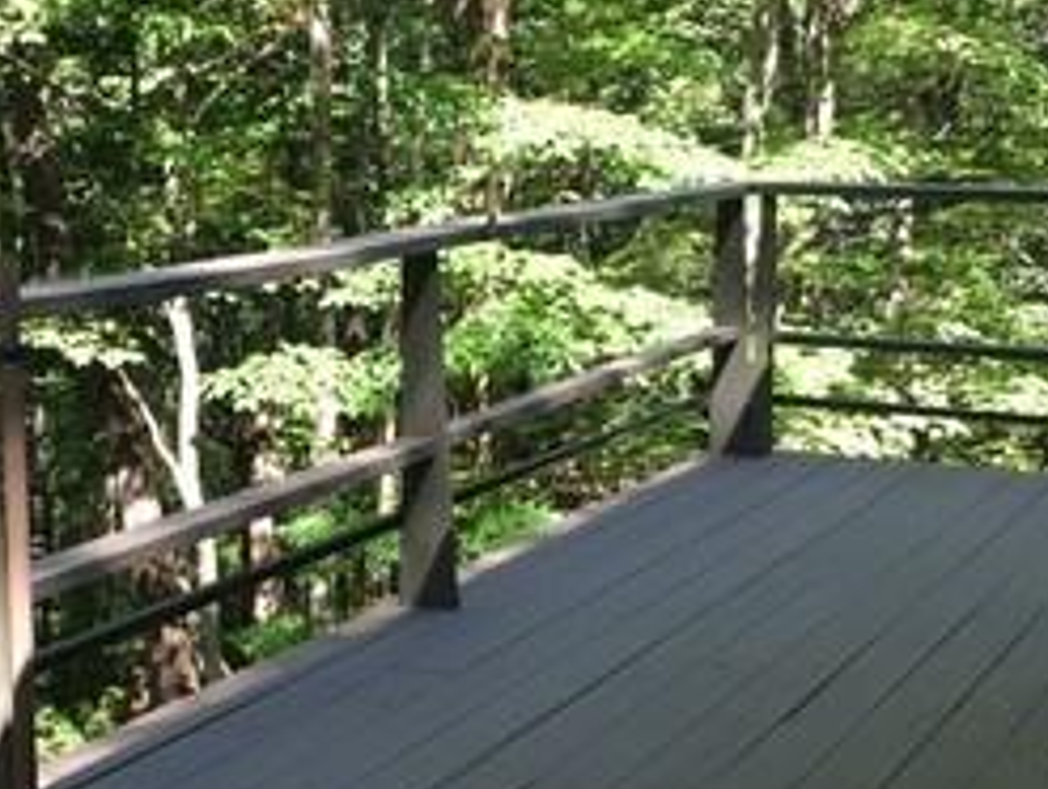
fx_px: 2274
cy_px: 437
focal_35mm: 75
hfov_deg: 25.9
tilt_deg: -10.8
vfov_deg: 19.7
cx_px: 399
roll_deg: -0.7
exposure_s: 1/120
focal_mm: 4.15
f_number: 2.2
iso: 32
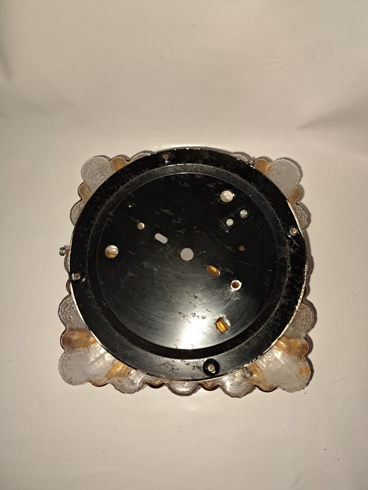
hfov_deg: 56.8
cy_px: 245
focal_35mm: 24
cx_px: 184
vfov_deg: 71.6
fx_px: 340
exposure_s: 1/50
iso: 80
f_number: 1.8
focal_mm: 5.23
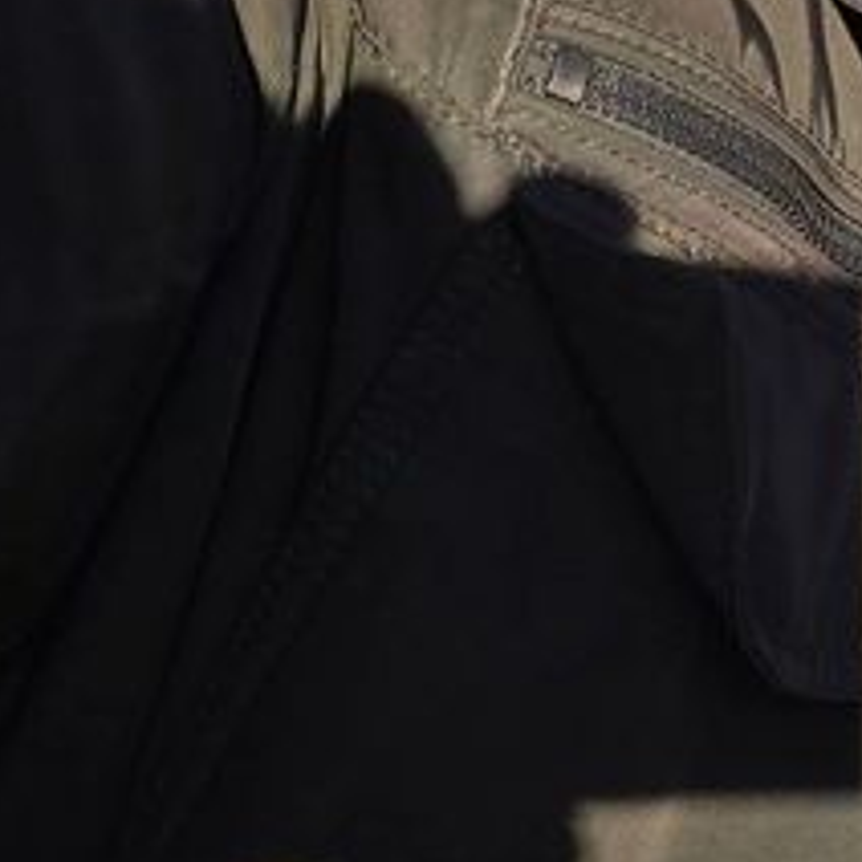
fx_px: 3465
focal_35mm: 123
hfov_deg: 13.5
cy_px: -98
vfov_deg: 13.9
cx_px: 1204
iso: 12
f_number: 1.7
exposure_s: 1/701
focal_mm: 6.3
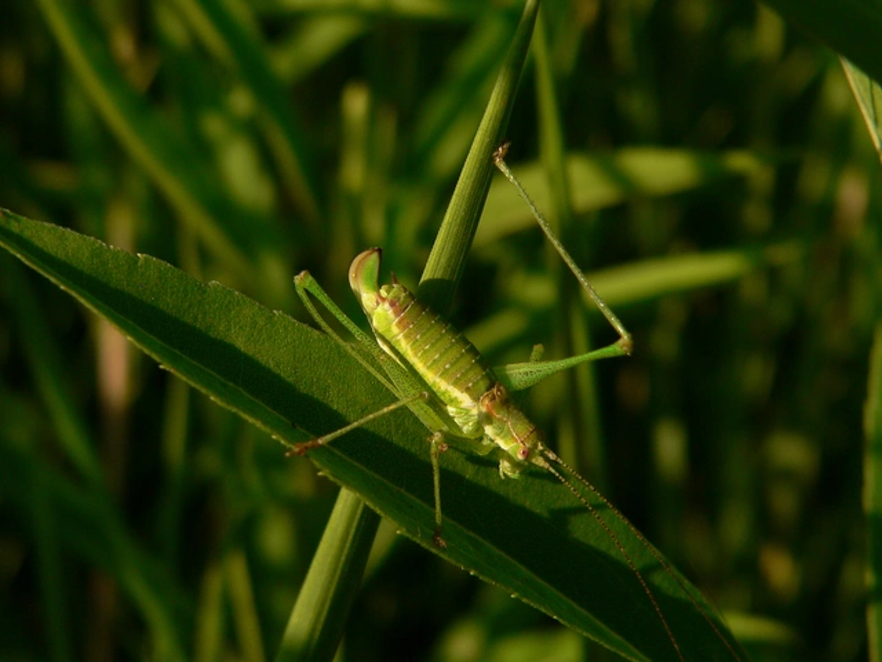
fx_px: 1605
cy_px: 331
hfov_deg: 30.7
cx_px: 441
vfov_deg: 23.3
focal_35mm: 63
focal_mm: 10.5
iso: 100
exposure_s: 1/640
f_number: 4
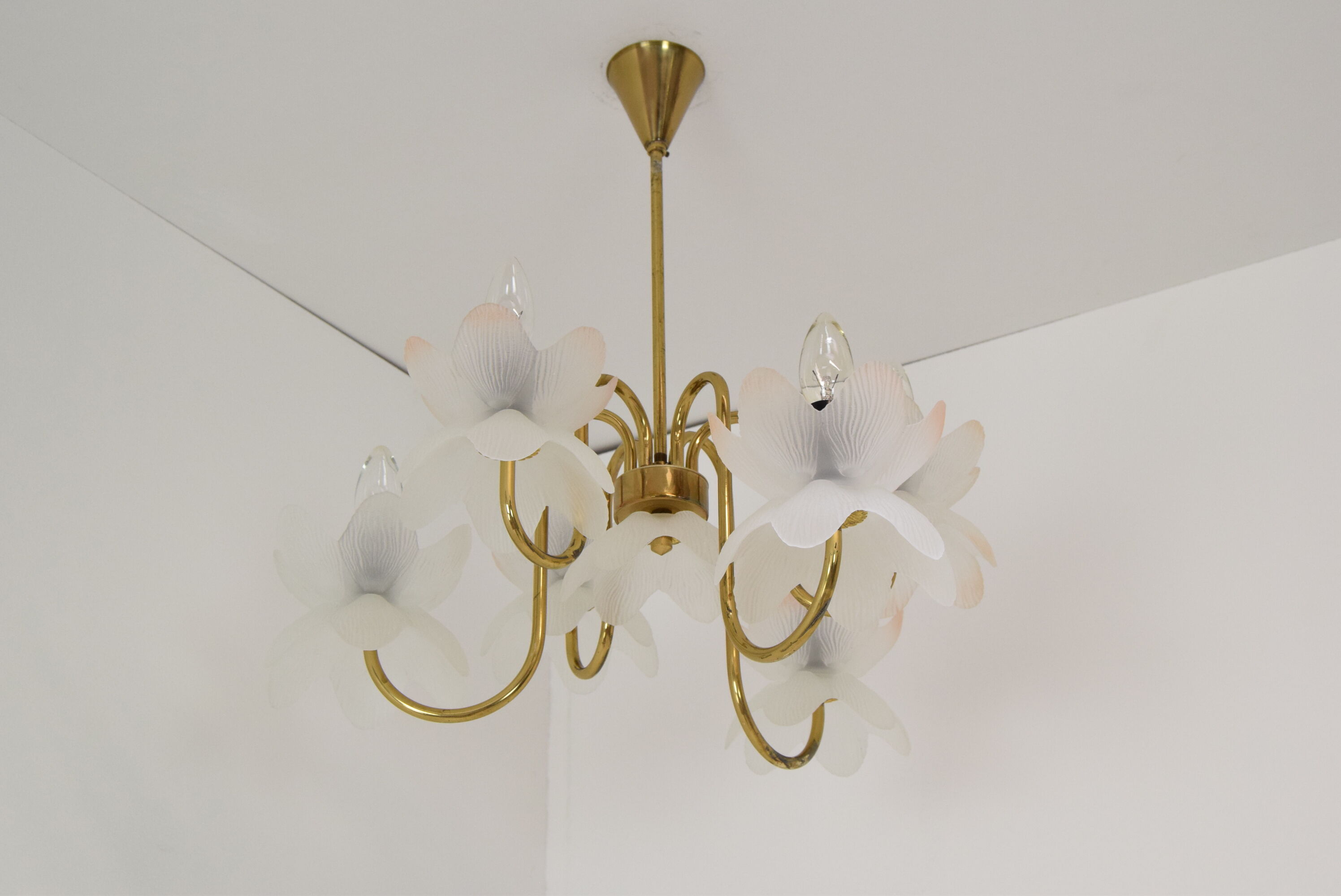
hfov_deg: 46.4
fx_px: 1566
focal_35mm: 42
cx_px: 670
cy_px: 448
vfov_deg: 31.9
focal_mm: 28
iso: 1600
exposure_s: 1/250
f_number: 8
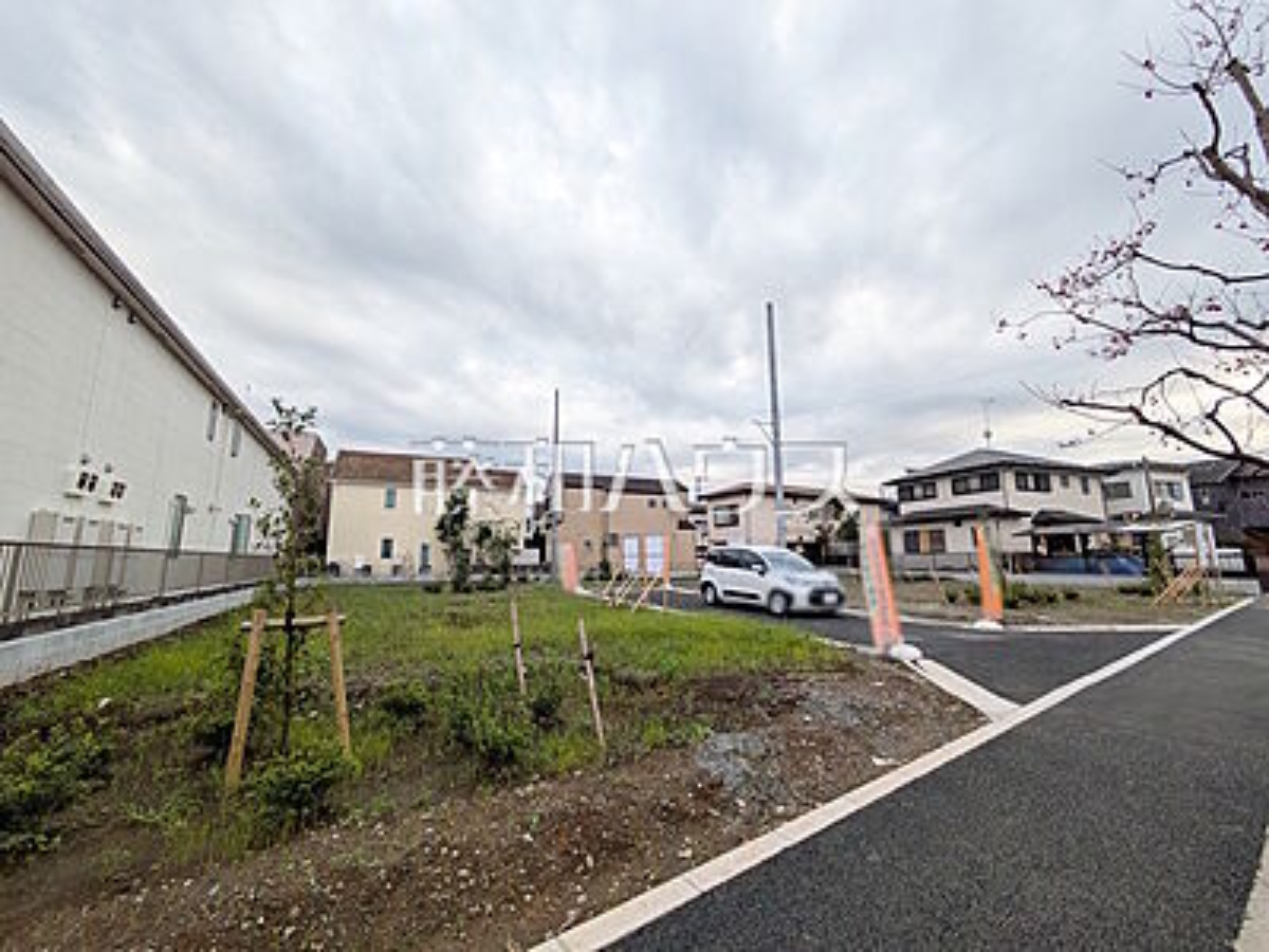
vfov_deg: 85.7
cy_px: 476
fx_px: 513
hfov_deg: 102.1
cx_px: 634
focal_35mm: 14
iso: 51
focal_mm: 1.83
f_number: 2.2
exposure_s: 1/467
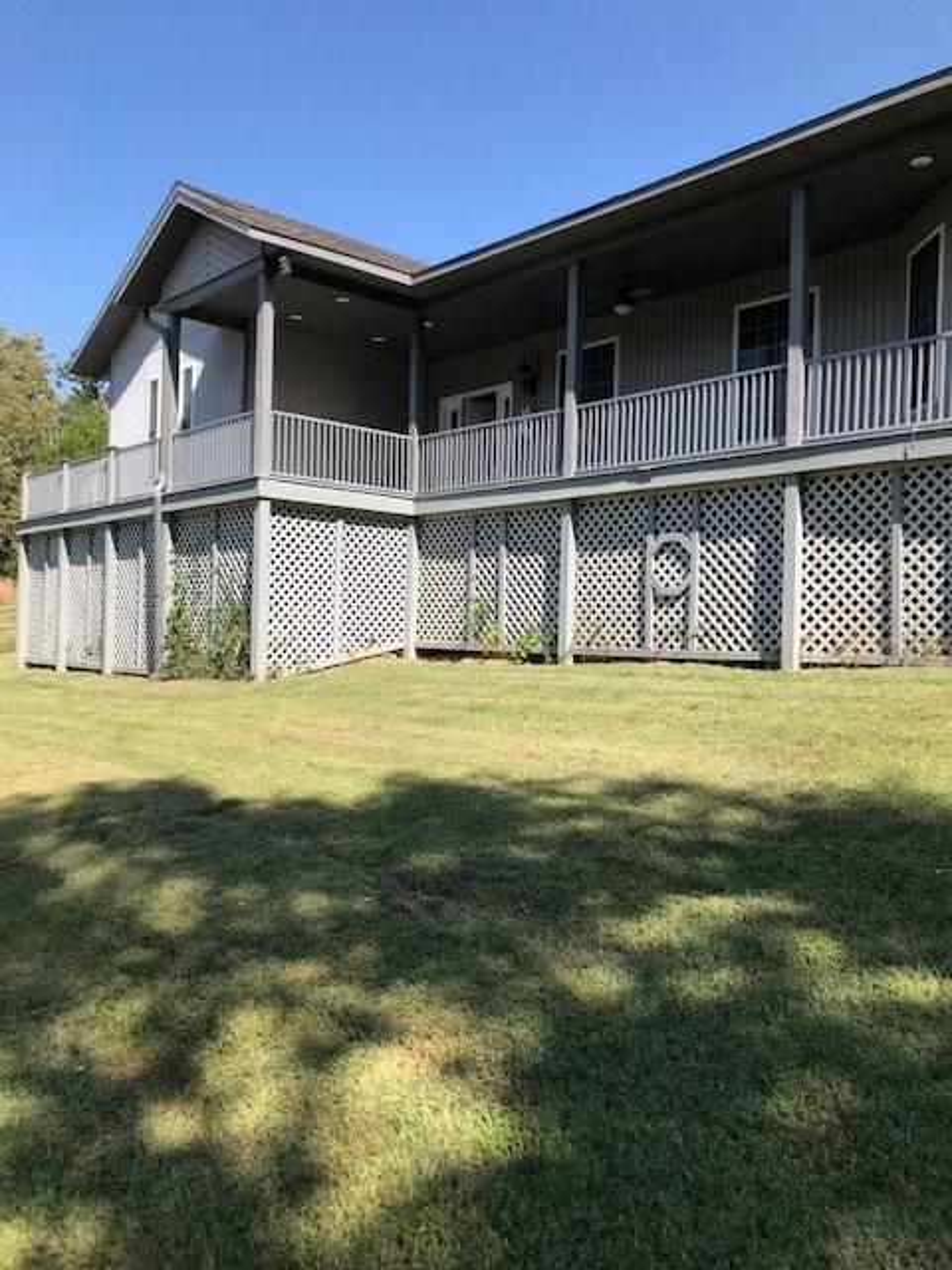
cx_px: 476
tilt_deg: +1.2
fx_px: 1027
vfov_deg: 63.4
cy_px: 635
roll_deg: +0.3
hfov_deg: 49.7
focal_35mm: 28
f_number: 1.8
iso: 20
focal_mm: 3.99
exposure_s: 1/939
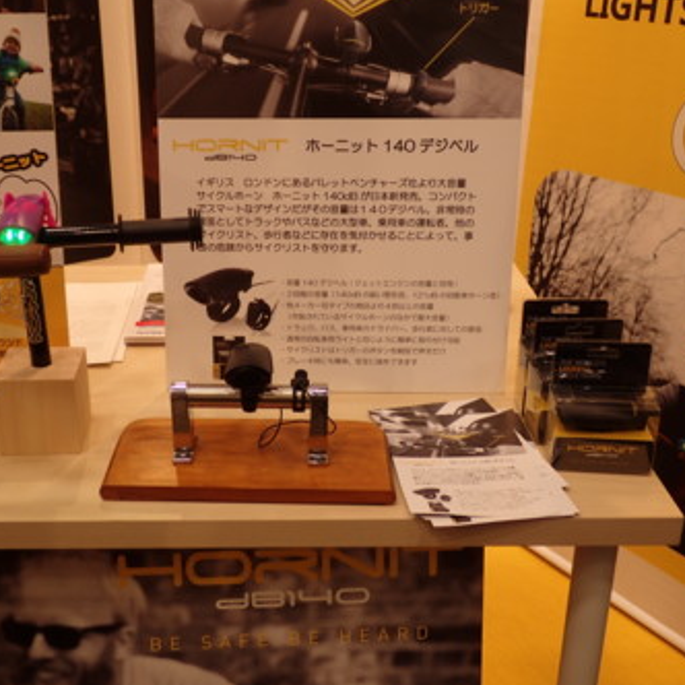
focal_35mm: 42
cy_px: 338
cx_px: 287
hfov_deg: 39.9
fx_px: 940
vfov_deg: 40.0
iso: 100
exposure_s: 1/25
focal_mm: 6.42
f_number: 2.6
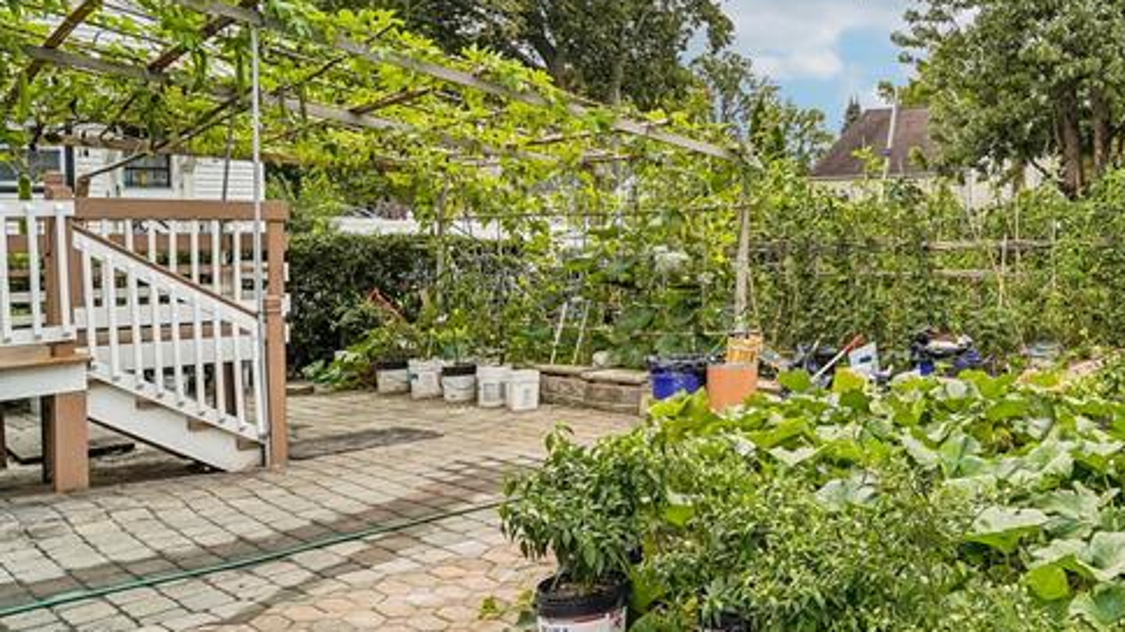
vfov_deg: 37.6
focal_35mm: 31
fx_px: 925
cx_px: 1076
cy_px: 246
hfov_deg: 52.4
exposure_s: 1/640
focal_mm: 14
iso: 400
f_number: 8
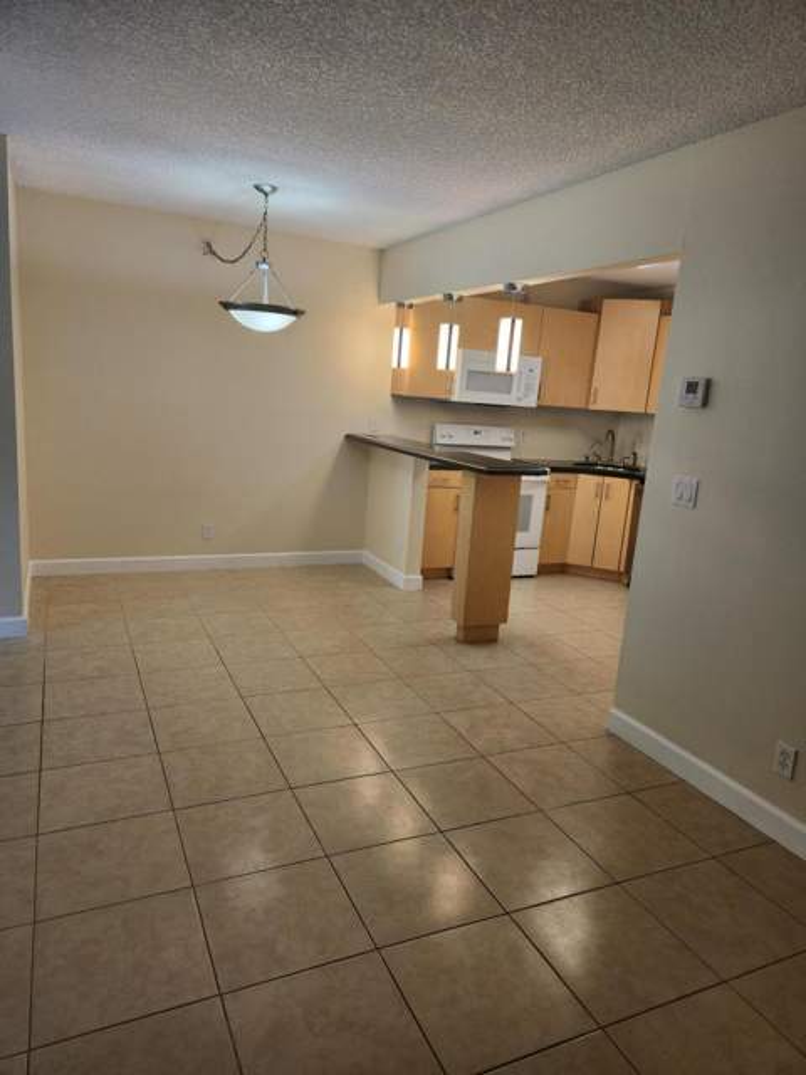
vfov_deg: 73.9
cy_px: 538
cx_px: 403
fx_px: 714
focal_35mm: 23
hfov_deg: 58.9
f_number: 1.8
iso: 100
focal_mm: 5.4
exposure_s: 1/120
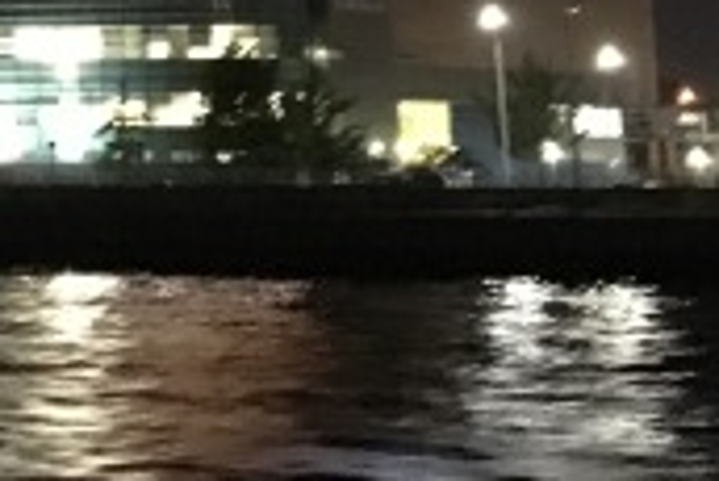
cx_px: -205
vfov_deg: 11.9
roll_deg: +0.6
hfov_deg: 17.2
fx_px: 2239
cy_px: -176
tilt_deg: +9.2
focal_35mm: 112
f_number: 2.2
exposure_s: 1/15
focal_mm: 4.15
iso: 1250
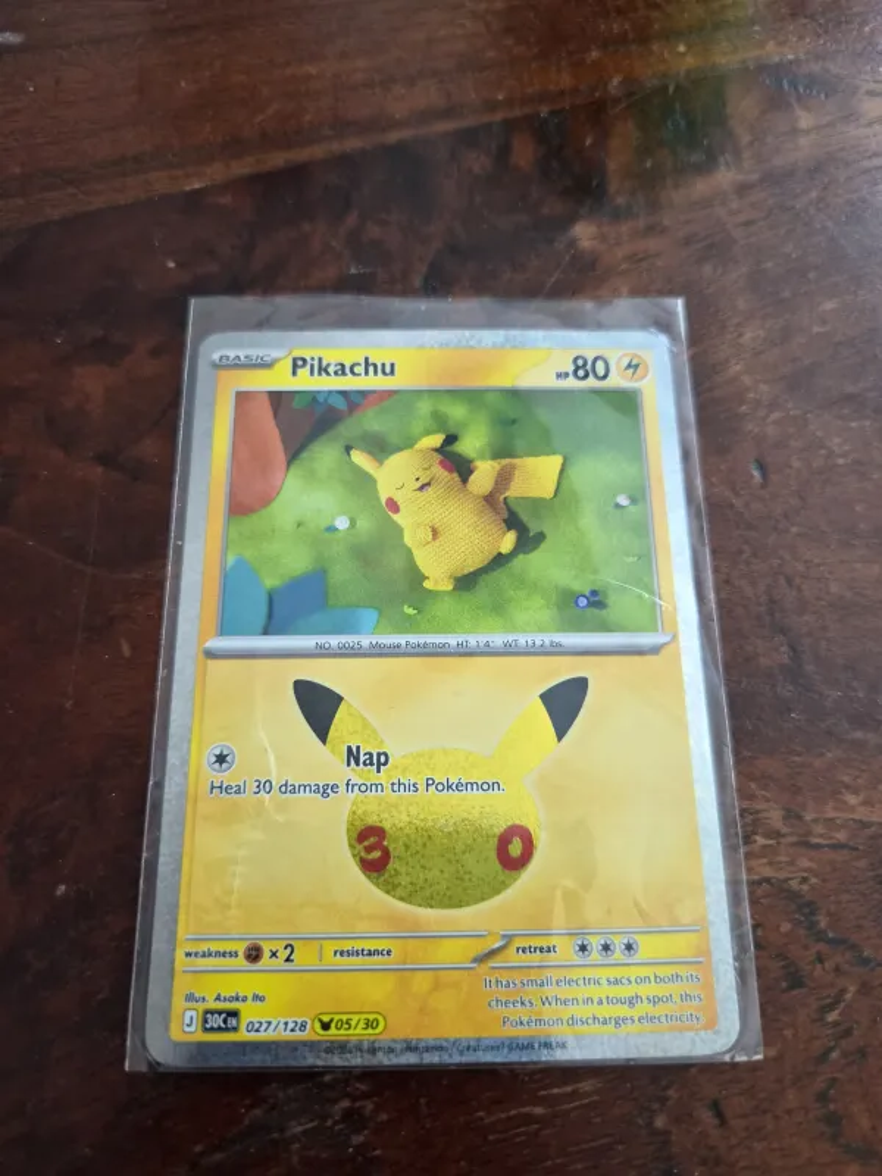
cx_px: 441
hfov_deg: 58.9
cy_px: 588
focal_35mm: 23
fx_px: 781
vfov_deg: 73.9
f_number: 1.8
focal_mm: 5.4
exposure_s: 1/100
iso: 640
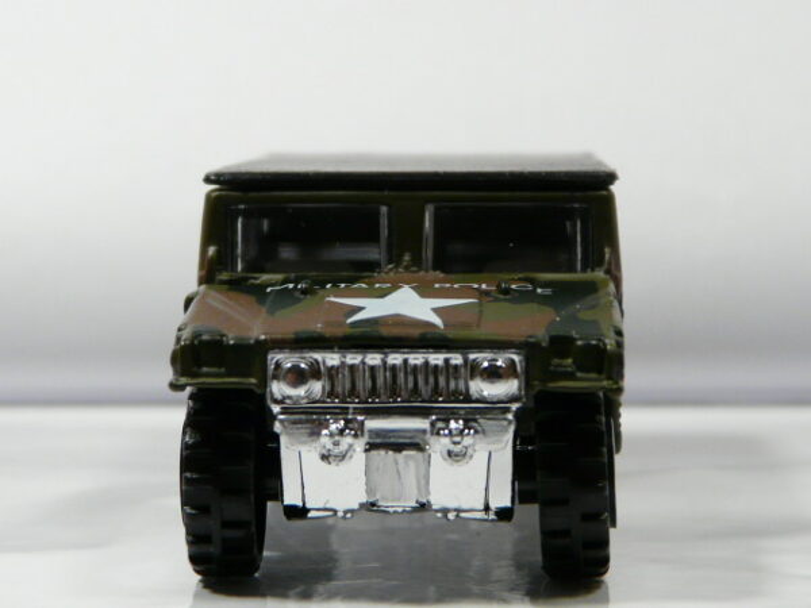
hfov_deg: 19.3
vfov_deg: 14.5
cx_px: 406
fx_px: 2390
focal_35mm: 102
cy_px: 304
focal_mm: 10.5
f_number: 3.2
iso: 125
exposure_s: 1/50
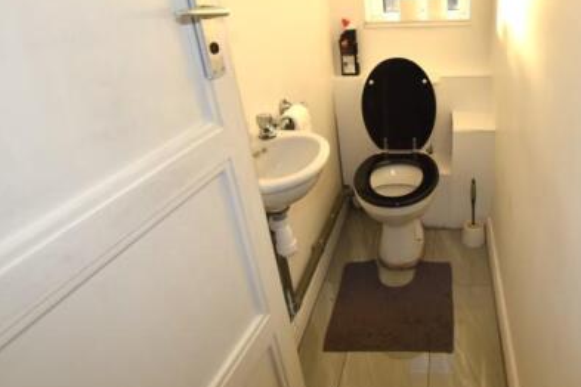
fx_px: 403
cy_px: 141
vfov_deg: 50.7
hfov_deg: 68.3
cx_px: 412
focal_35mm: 25
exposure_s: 1/200
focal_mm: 10
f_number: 5
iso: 180
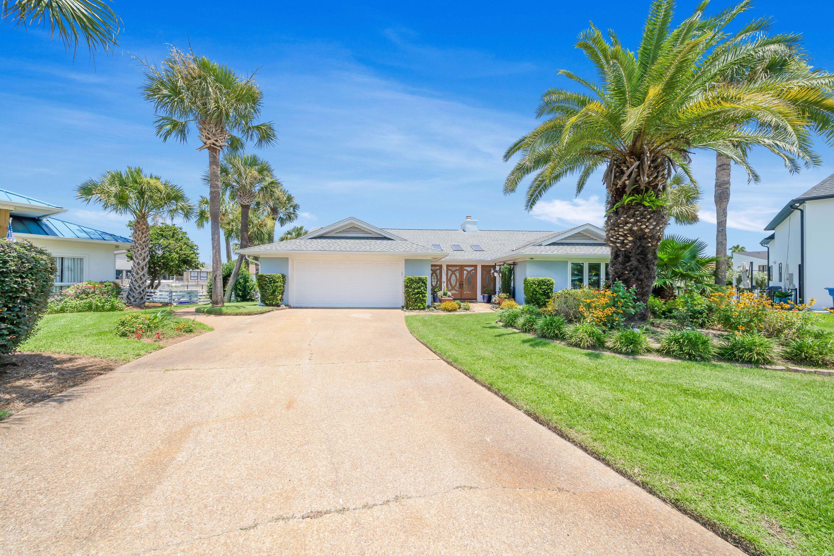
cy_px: 278
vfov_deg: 90.0
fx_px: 278
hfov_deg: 112.6
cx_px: 417
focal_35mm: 12
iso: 100
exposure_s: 1/160
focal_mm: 12
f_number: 10
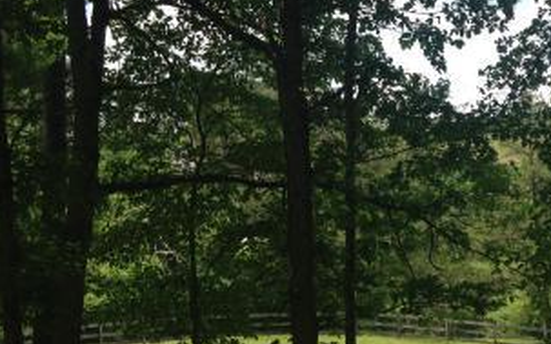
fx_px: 1006
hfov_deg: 29.7
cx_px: 466
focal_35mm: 67
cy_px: 135
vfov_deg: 19.4
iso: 50
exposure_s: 1/763
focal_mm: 4.12
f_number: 2.4
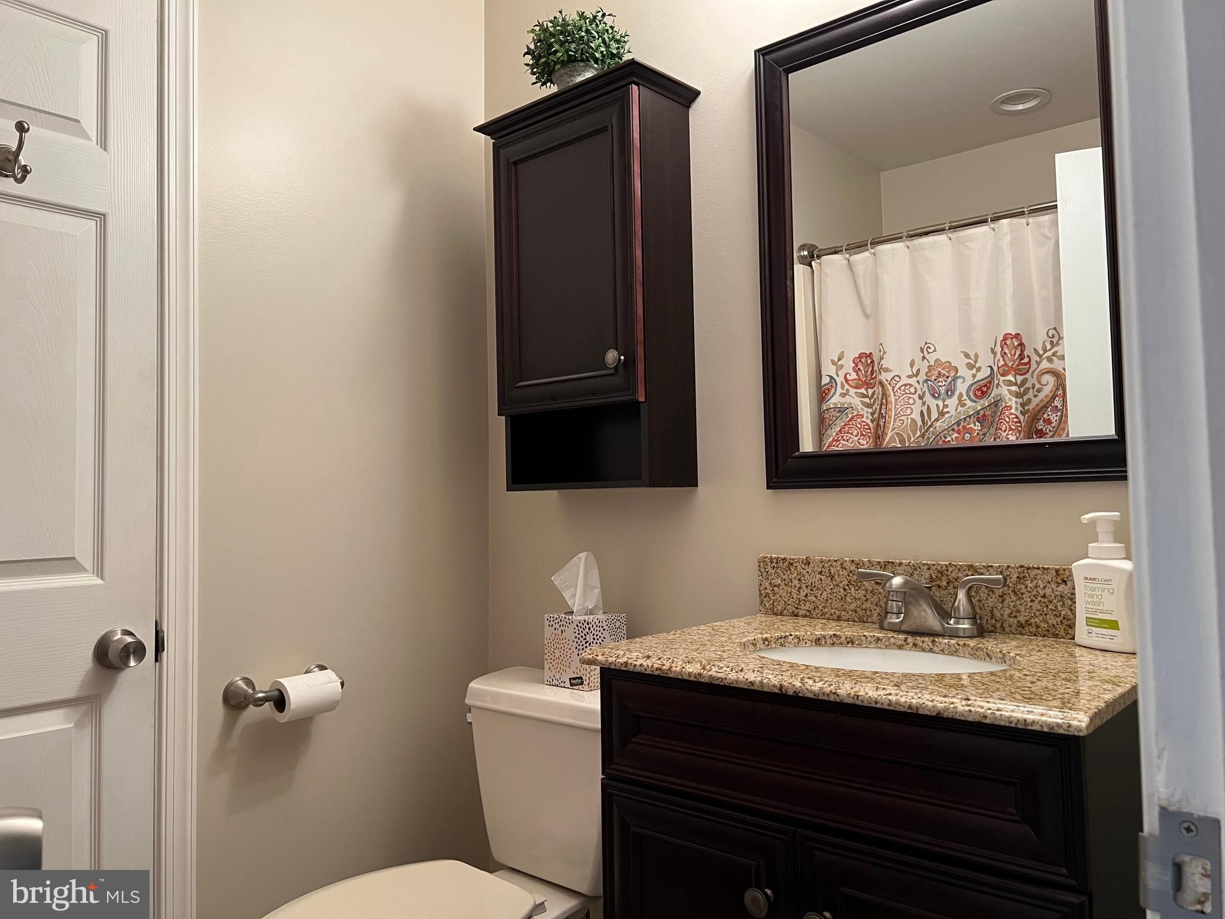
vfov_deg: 53.1
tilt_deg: +2.7
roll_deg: +0.3
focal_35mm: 26
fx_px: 920
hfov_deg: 67.3
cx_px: 612
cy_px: 460
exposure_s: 1/60
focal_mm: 5.7
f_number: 1.5
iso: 200
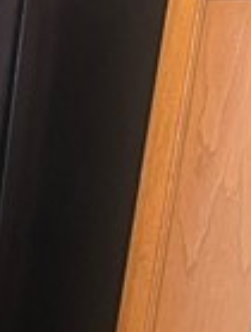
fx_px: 1838
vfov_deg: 9.7
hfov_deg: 6.6
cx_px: -653
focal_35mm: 191
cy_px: 626
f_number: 1.6
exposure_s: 1/60
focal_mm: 5.1
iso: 200
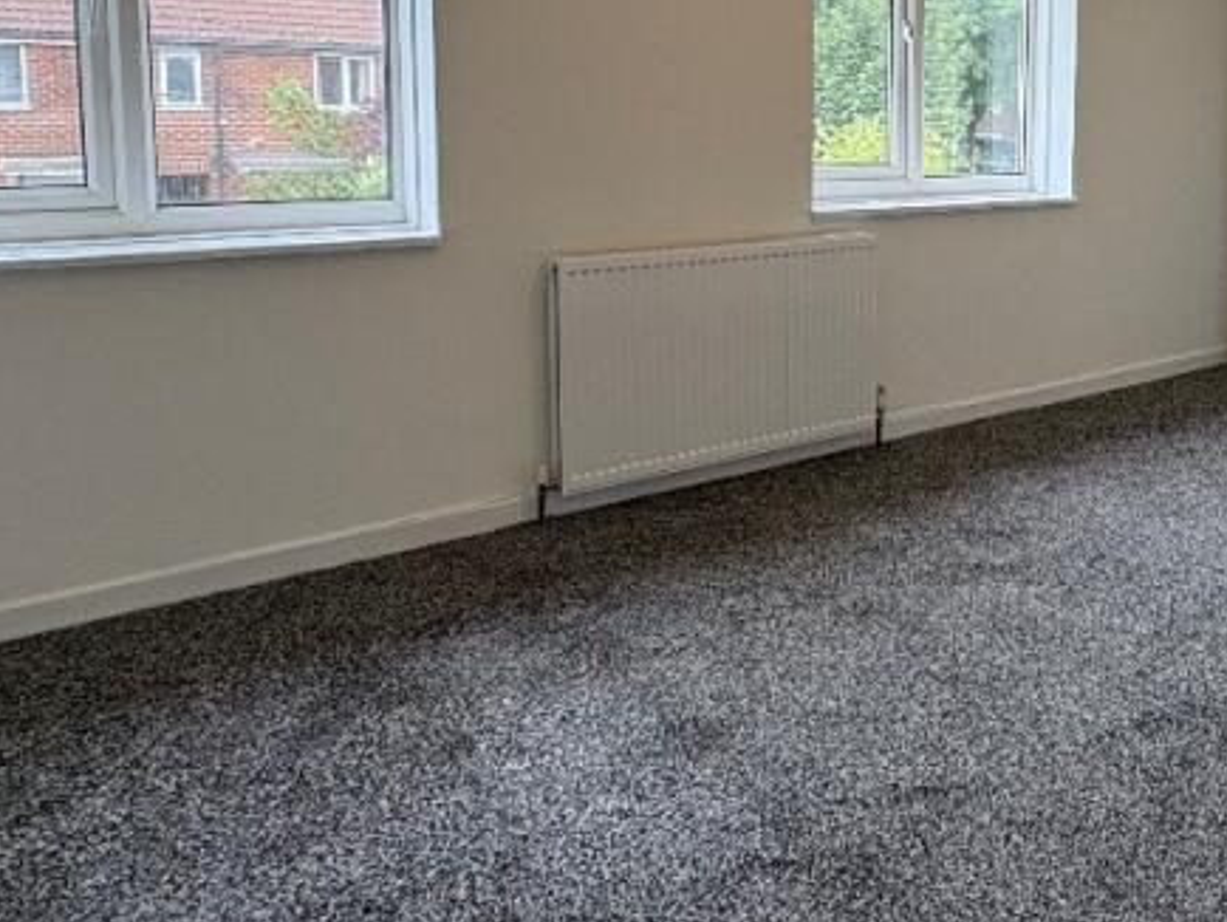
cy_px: 223
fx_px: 1170
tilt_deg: -5.2
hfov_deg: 52.8
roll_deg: -0.8
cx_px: 924
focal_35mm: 33
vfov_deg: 41.6
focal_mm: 2.22
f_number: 2.2
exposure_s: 1/100
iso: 160
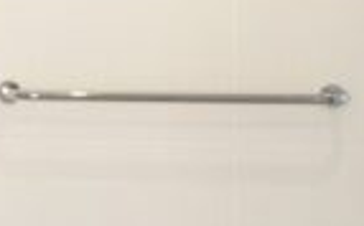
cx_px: -458
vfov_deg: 10.7
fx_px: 1209
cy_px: 43
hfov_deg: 13.5
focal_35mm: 122
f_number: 7.1
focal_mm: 10
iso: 400
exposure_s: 1/13
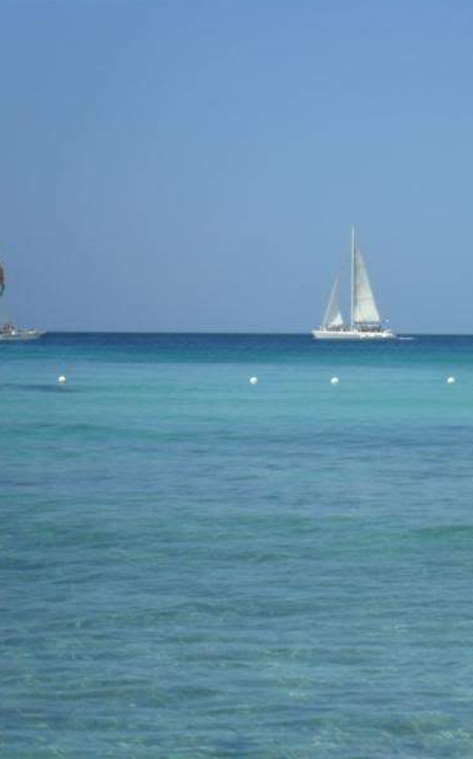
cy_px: 380
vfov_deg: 14.0
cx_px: 421
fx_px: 3078
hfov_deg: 8.8
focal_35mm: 149
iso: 100
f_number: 15.2
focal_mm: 18.9
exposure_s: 1/180
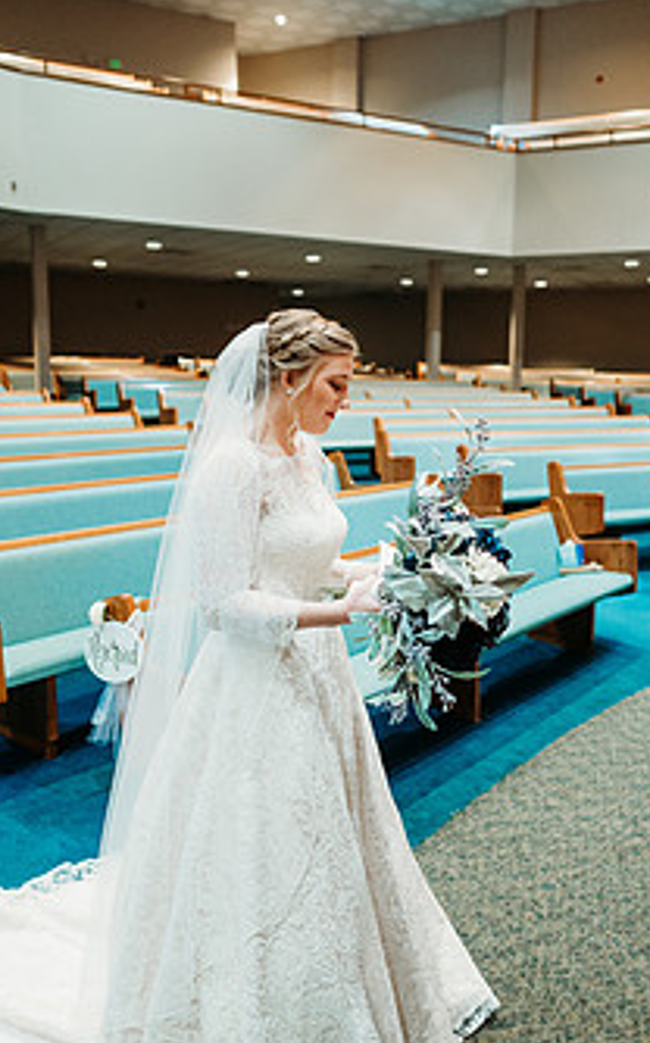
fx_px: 938
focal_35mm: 33
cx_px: 334
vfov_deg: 58.2
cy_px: 537
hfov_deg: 38.2
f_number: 1.8
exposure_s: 1/100
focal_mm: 24
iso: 2000
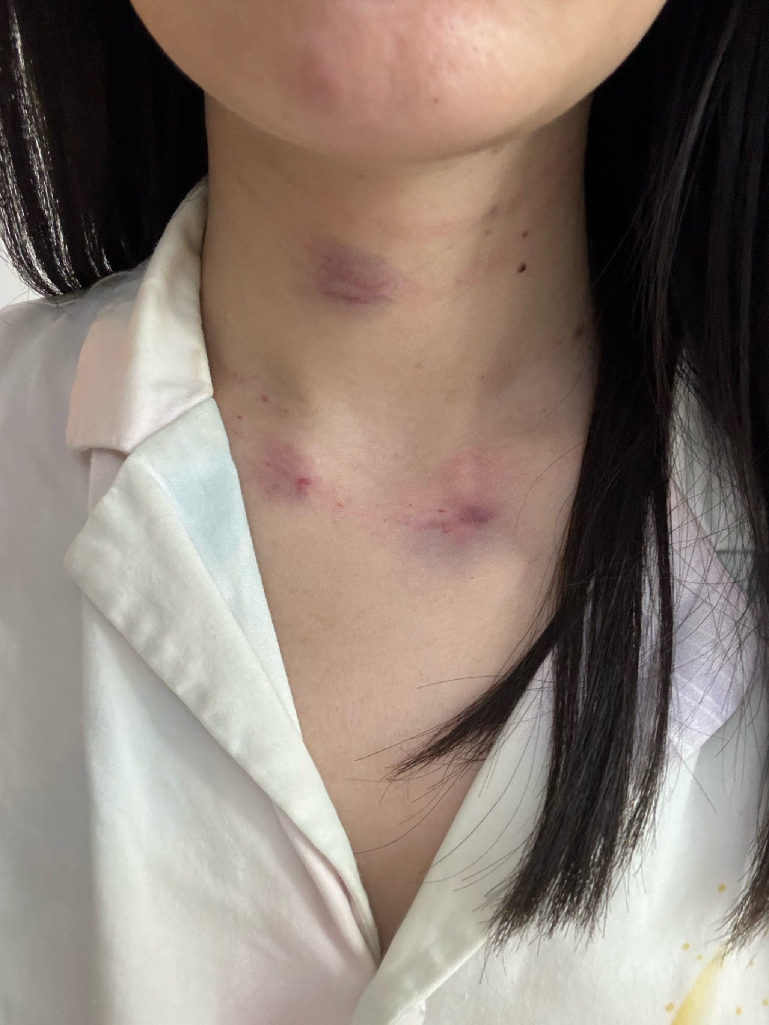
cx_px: 384
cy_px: 512
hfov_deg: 46.8
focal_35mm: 30
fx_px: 888
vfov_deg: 60.0
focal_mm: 2.69
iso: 400
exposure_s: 1/25
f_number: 1.9
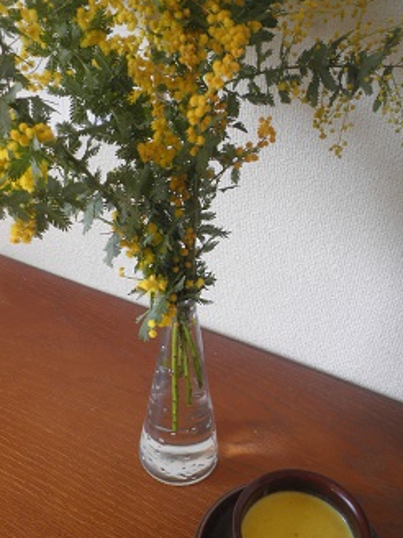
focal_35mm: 34
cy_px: 317
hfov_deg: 41.8
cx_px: 187
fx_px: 528
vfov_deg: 53.7
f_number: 2.8
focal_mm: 4.7
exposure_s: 1/30
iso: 64
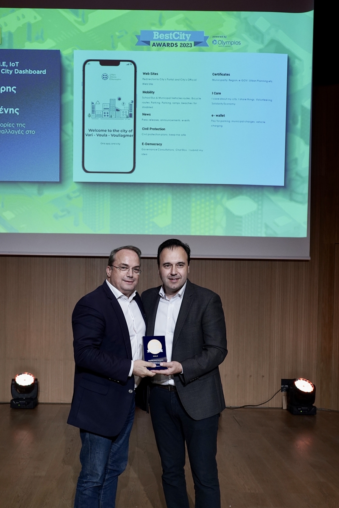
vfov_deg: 48.3
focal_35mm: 40
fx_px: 565
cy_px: 295
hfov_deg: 33.3
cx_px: 129
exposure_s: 1/200
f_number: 5.6
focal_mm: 32
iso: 1600
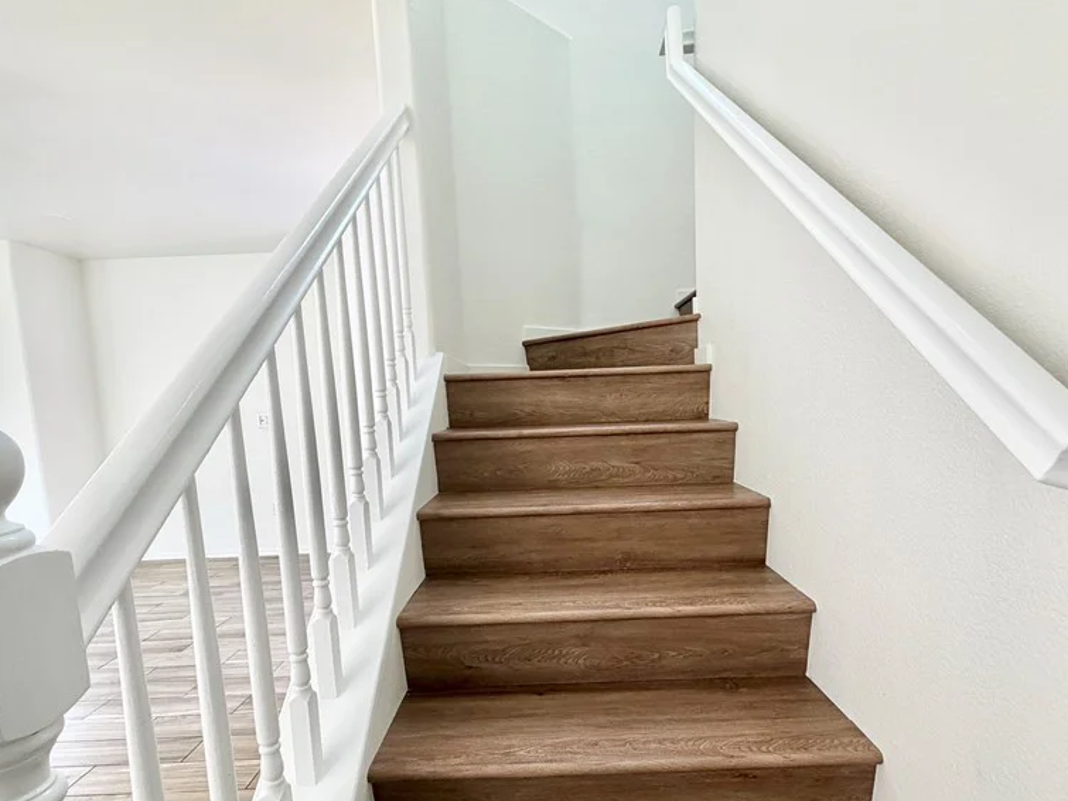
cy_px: 466
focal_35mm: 19
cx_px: 556
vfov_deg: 68.2
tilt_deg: -7.1
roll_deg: +2.3
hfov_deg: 84.6
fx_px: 586
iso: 125
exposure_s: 1/120
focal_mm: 2.22
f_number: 2.2
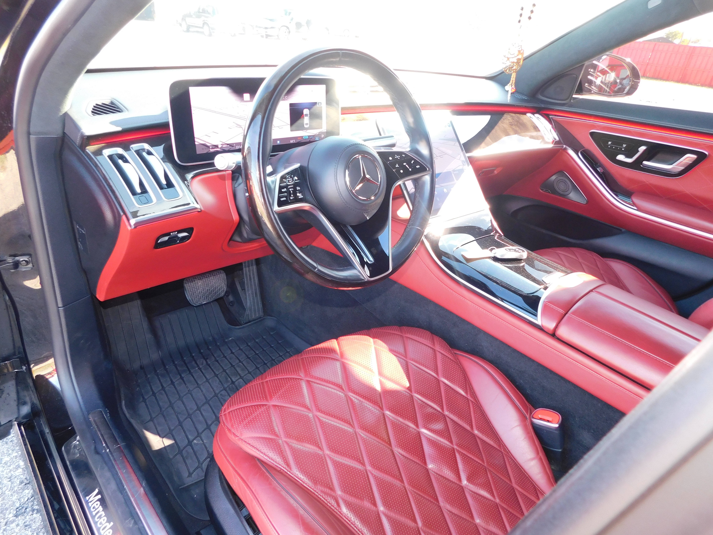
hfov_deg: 73.9
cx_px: 356
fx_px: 474
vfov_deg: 58.9
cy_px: 268
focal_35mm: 23
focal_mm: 4
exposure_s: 1/30
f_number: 3
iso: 140
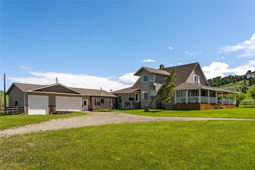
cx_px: 128
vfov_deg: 45.0
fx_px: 206
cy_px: 85
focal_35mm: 29
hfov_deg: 63.6
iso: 400
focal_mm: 29
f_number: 8
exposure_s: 1/2000
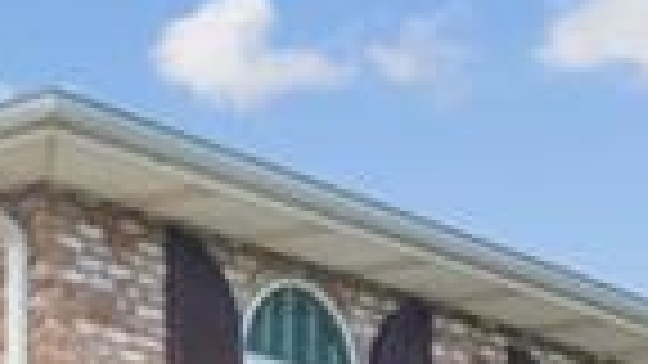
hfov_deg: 16.0
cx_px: 184
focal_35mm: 134
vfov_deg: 8.2
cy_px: 946
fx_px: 2302
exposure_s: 1/125
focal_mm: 18
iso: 400
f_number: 11
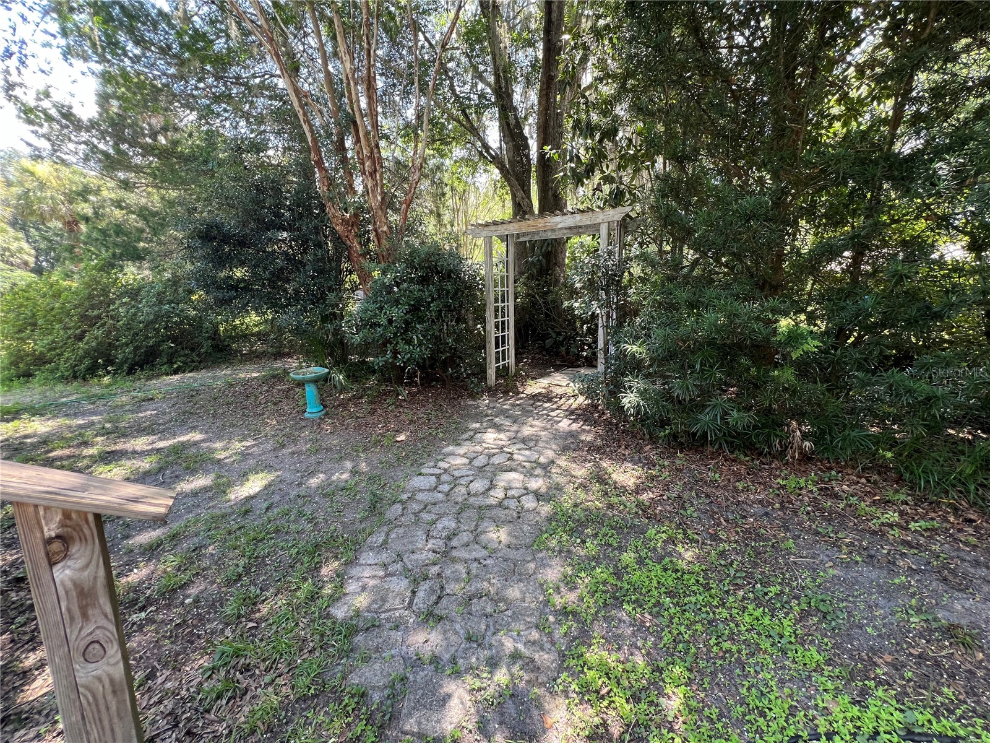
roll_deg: +0.1
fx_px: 372
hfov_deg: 106.2
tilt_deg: -11.1
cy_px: 372
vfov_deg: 89.9
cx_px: 495
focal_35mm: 13
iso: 64
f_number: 1.8
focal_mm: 1.57
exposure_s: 1/99
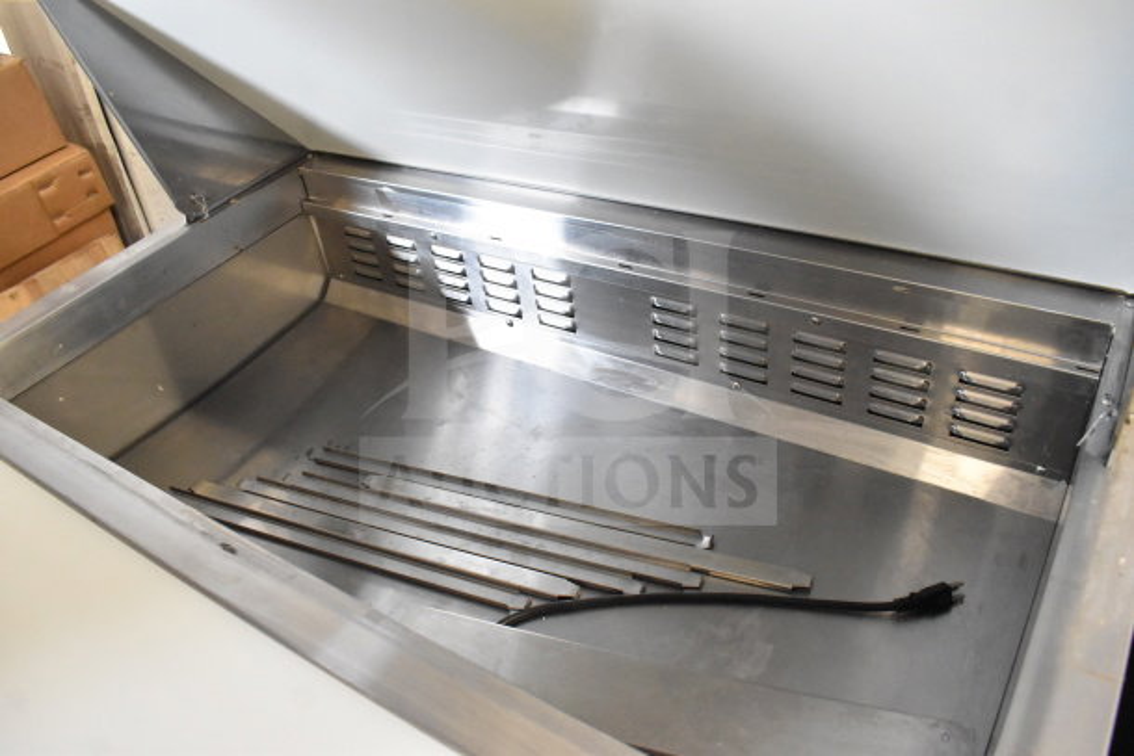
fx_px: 851
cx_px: 567
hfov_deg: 67.4
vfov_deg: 48.0
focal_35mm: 27
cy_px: 378
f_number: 6.3
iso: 6400
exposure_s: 1/160
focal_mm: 18
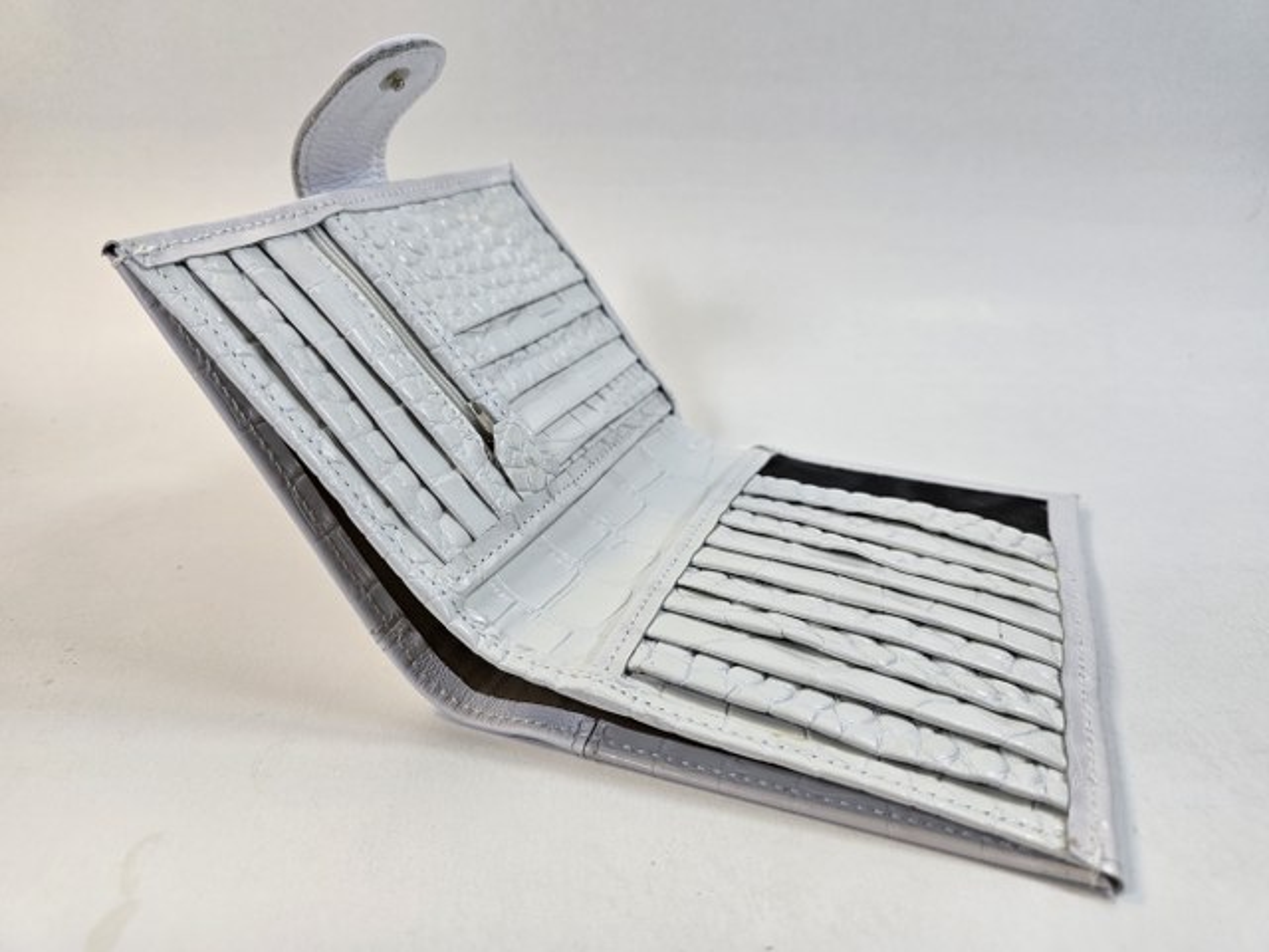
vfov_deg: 58.9
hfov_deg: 73.9
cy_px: 476
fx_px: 843
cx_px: 634
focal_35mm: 23
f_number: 1.7
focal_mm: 6.3
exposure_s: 1/125
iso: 10
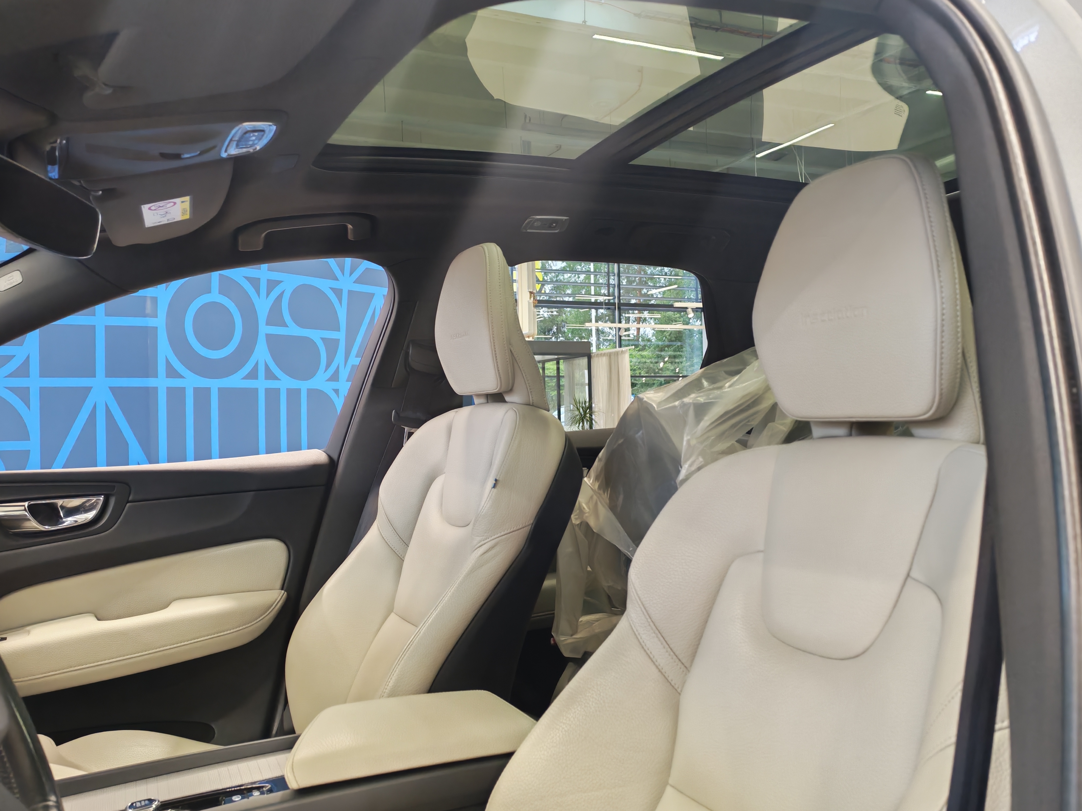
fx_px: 1031
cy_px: 406
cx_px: 541
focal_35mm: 33
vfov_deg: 42.9
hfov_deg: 55.4
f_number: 1.9
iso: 1600
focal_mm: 6.12
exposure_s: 1/50
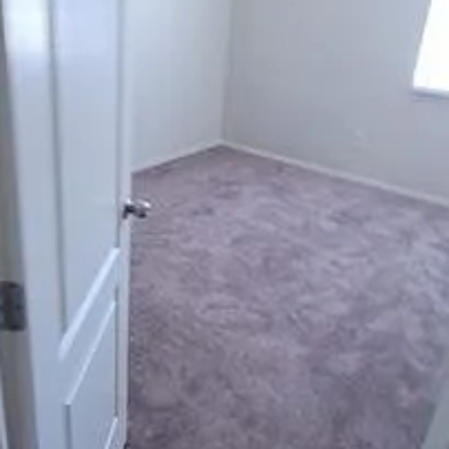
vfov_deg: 48.4
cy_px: 237
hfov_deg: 48.0
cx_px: 168
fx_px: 499
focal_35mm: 34
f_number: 2.2
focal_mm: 2.2
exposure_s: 1/60
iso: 320
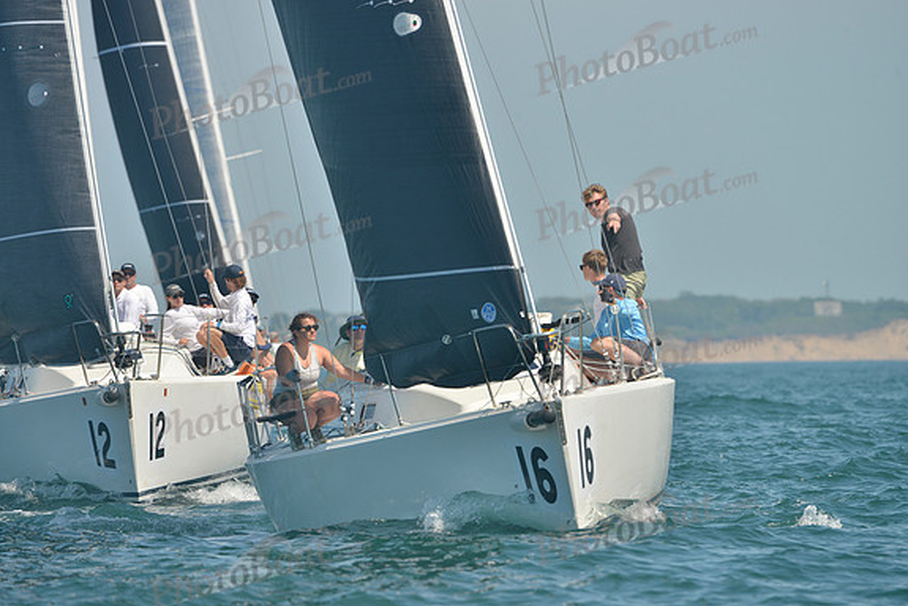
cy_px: 304
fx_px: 6107
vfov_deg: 5.7
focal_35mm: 242
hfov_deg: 8.5
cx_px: 455
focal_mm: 240
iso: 280
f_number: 7.1
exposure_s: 1/1000
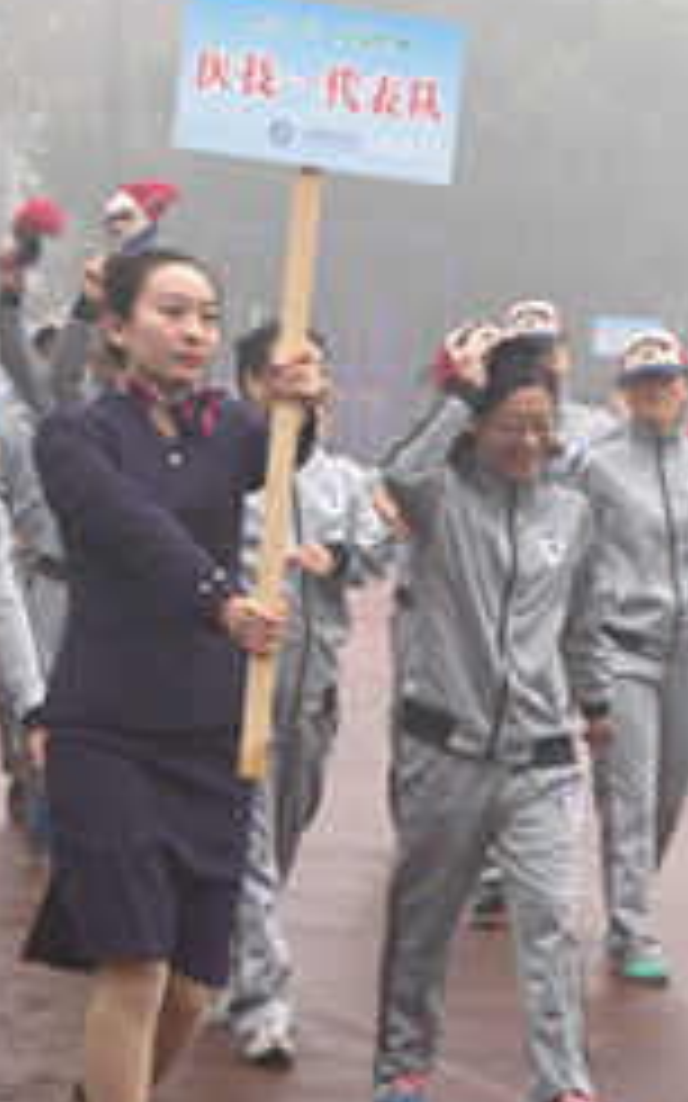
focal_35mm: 143
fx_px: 4293
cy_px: 443
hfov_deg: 9.2
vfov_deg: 14.6
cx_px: 436
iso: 800
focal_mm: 50
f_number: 9
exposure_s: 1/200
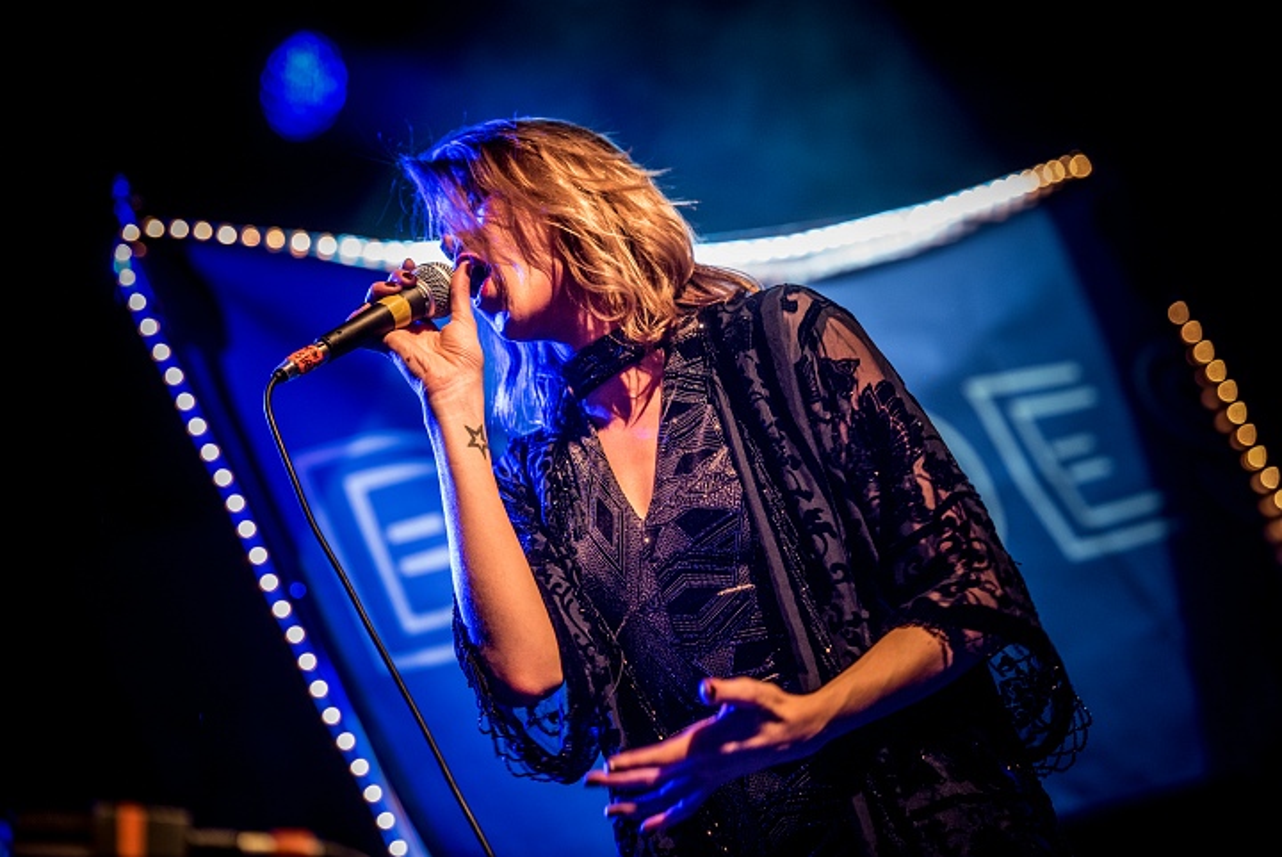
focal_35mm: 135
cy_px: 428
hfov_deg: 15.2
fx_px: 4810
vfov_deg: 10.2
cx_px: 641
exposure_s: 1/80
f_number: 2.8
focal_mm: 135
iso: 1250
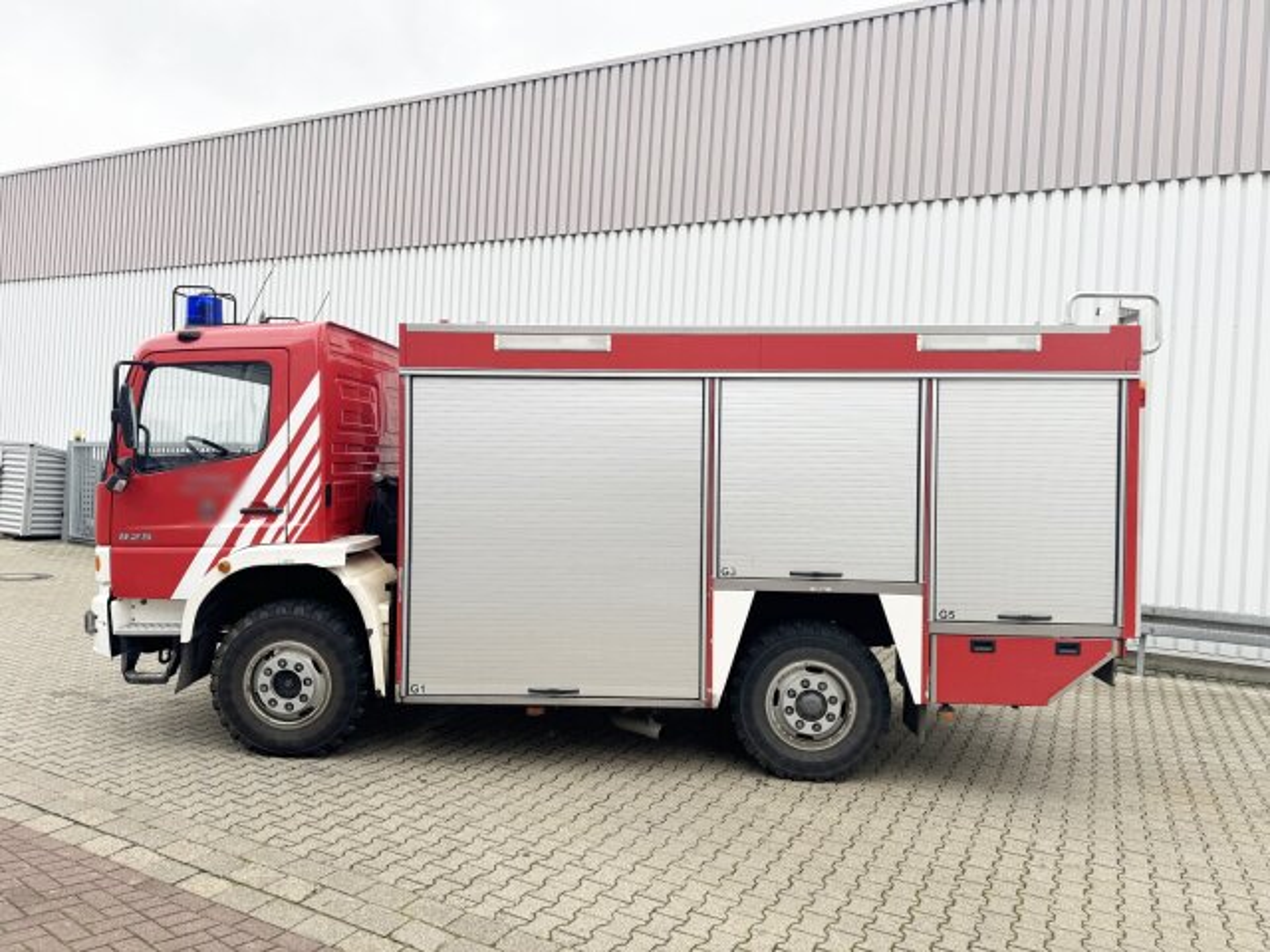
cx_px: 635
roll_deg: -3.1
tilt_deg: +1.5
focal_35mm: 24
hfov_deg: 71.6
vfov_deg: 56.8
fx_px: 881
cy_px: 476
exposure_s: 1/531
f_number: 1.78
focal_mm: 6.76
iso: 80
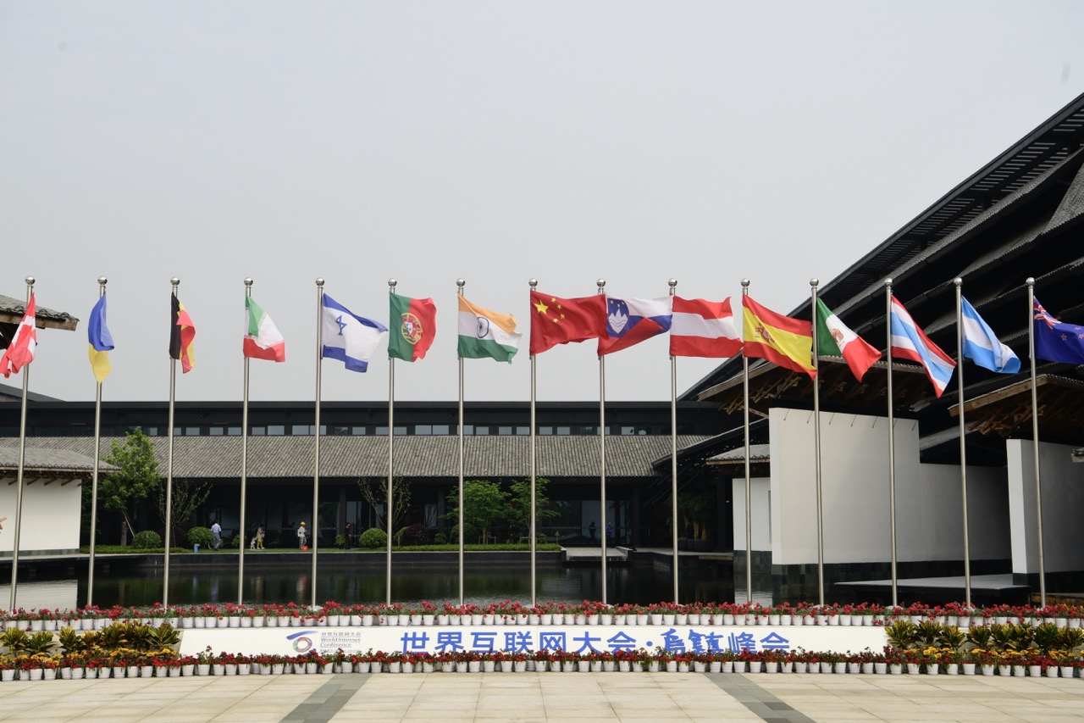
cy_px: 362
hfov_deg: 38.2
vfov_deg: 26.0
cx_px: 542
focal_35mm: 52
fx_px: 1565
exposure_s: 1/160
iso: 100
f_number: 9
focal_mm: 52
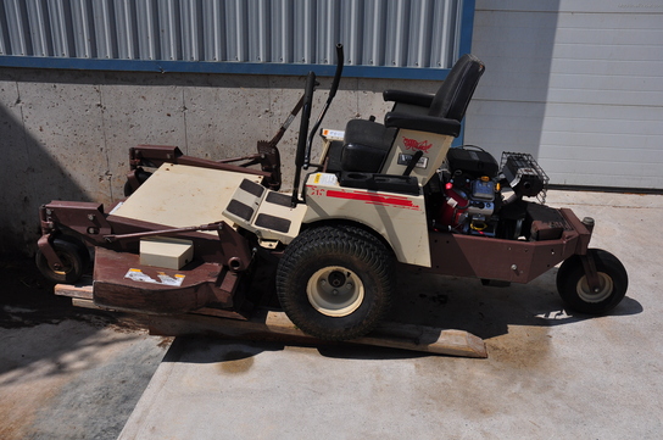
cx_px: 332
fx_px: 662
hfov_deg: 53.2
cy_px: 220
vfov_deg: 36.8
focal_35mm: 36
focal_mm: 24
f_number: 5.6
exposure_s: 1/3200
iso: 200
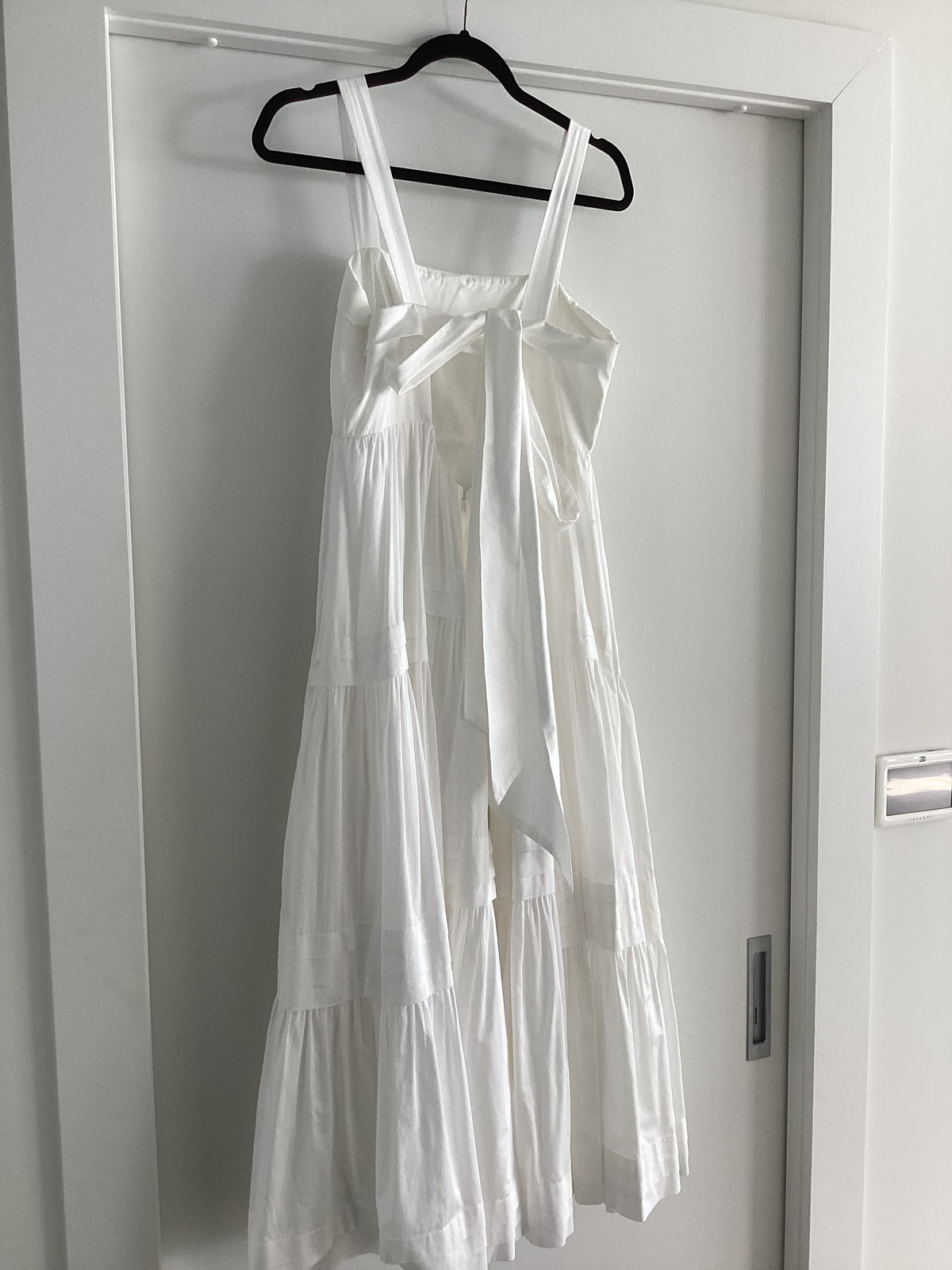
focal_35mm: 31
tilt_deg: -7.6
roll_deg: +0.9
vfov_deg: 58.4
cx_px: 476
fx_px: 1137
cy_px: 635
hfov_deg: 45.4
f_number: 2.4
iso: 64
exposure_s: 1/120
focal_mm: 3.3
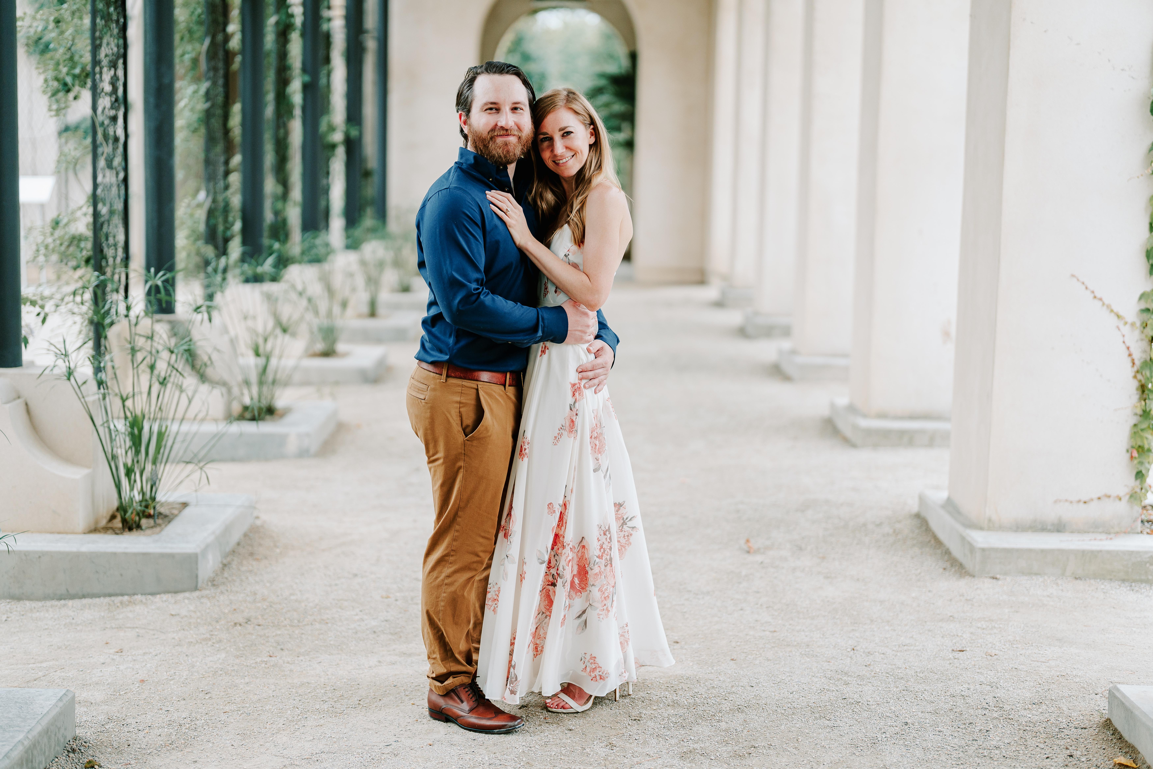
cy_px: 384
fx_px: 1601
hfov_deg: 39.6
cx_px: 576
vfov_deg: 27.0
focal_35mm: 50
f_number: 1.2
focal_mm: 50
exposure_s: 1/1250
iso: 200
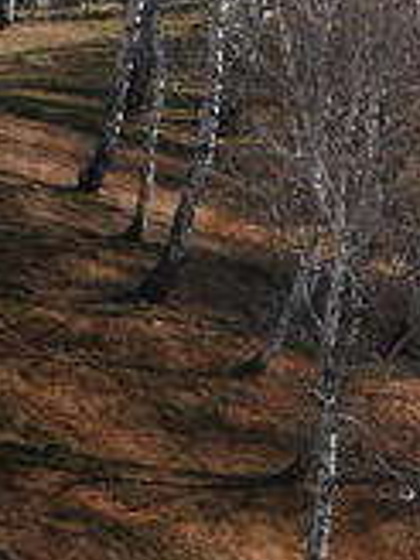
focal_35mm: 535
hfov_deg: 2.7
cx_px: -1077
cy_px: 260
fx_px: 8655
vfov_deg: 3.7
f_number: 5.6
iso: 200
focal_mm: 34
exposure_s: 1/500
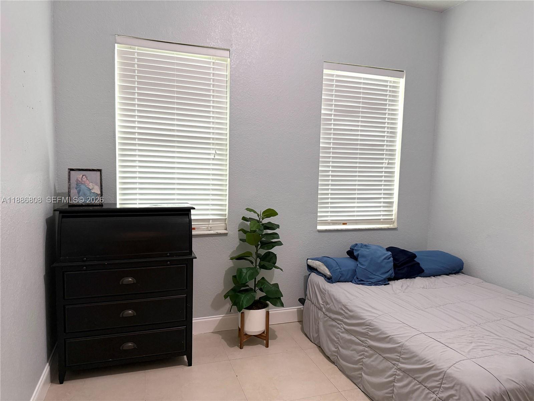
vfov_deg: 56.8
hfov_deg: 71.6
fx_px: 370
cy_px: 200
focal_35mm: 24
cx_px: 267
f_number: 1.78
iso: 320
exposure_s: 1/60
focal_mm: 6.76
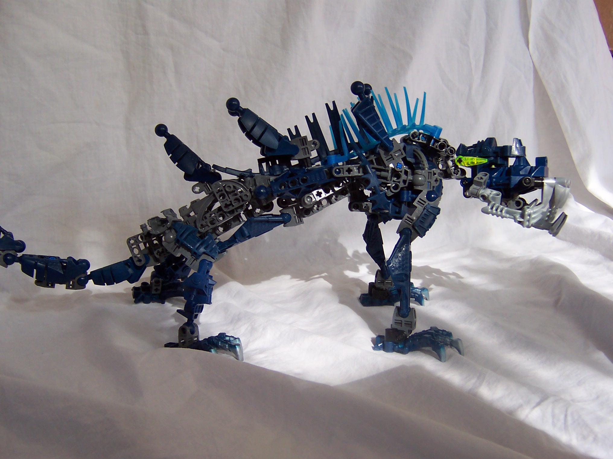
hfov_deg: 51.4
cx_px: 306
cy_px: 230
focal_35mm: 36
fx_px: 638
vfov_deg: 39.7
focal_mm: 5.6
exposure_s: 1/90
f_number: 2.8
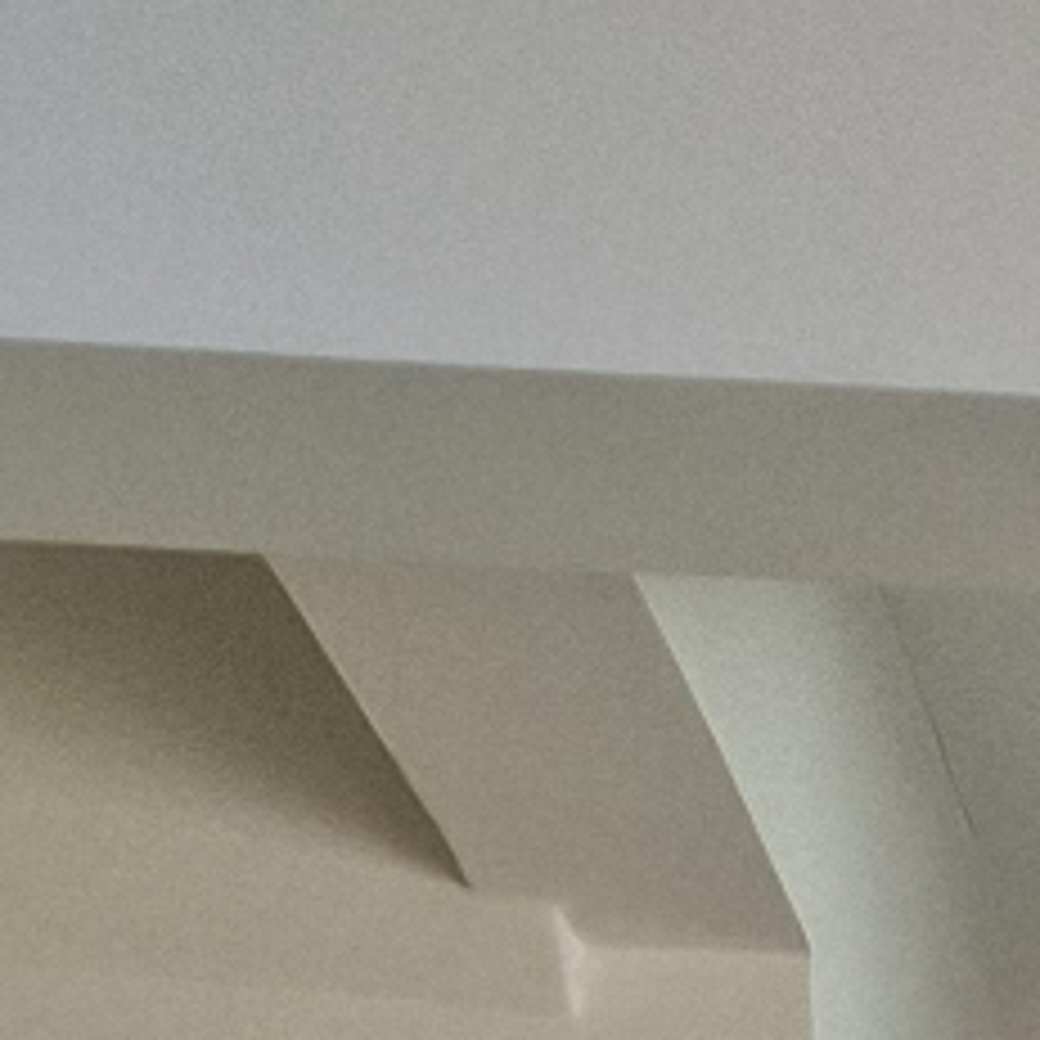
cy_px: 3278
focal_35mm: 180
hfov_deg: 8.5
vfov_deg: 8.1
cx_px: 2827
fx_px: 6118
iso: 50
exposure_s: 1/100
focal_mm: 5.54
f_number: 1.8
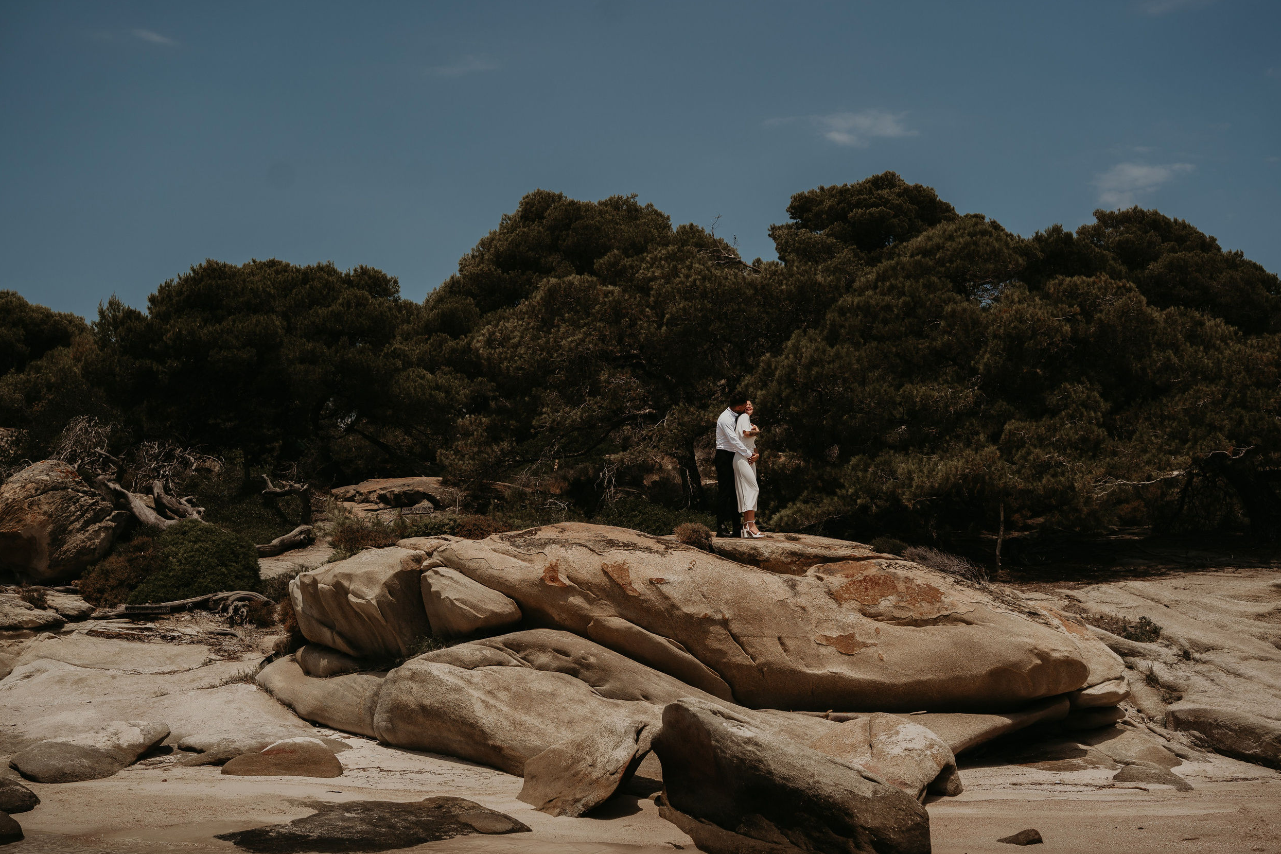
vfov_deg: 36.9
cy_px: 421
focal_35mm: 36
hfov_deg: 53.1
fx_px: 1281
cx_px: 653
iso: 80
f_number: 4
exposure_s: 1/1600
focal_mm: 35
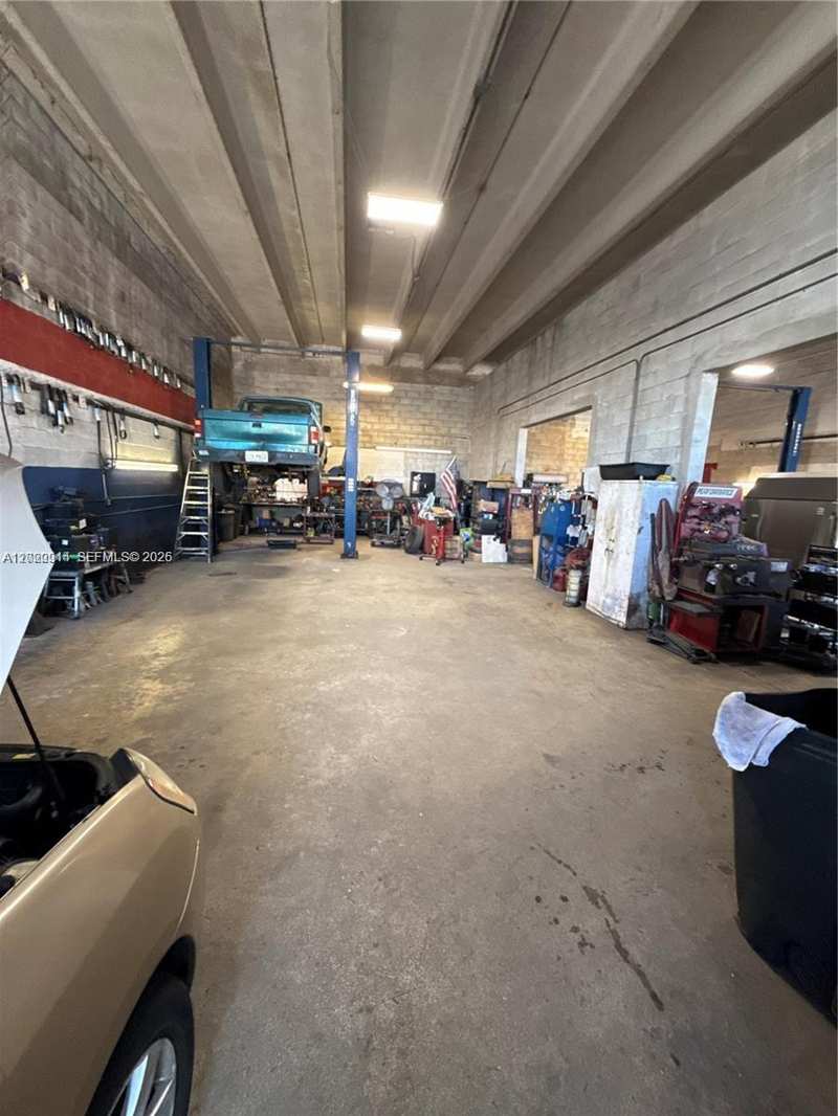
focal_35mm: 14
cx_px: 419
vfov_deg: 102.1
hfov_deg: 85.7
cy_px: 558
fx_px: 452
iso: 500
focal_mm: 2.22
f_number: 2.2
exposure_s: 1/120
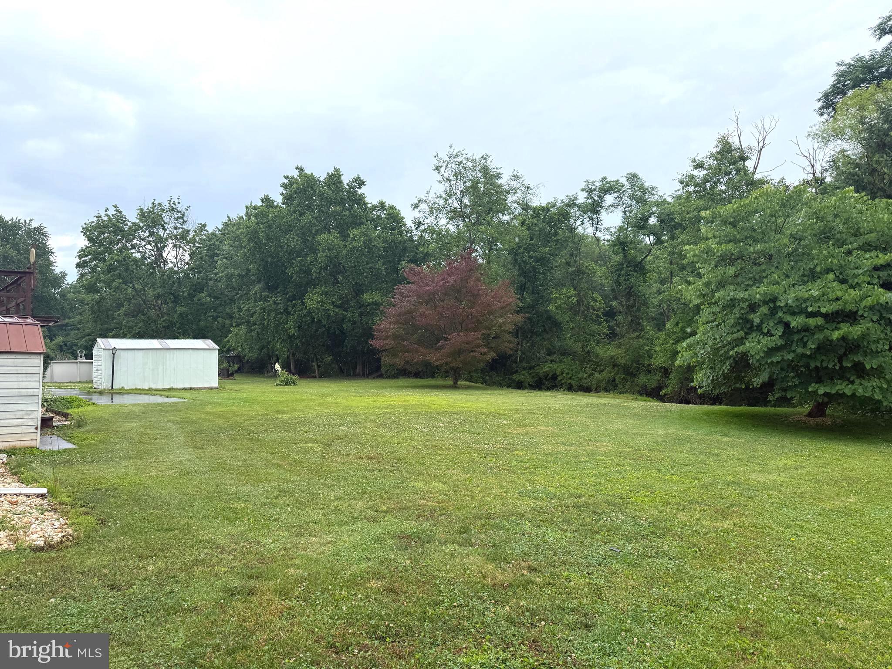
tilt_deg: +2.9
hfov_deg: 71.6
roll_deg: +2.6
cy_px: 334
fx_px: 618
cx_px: 446
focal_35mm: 24
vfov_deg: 56.8
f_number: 1.78
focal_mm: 6.76
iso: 80
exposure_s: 1/2169
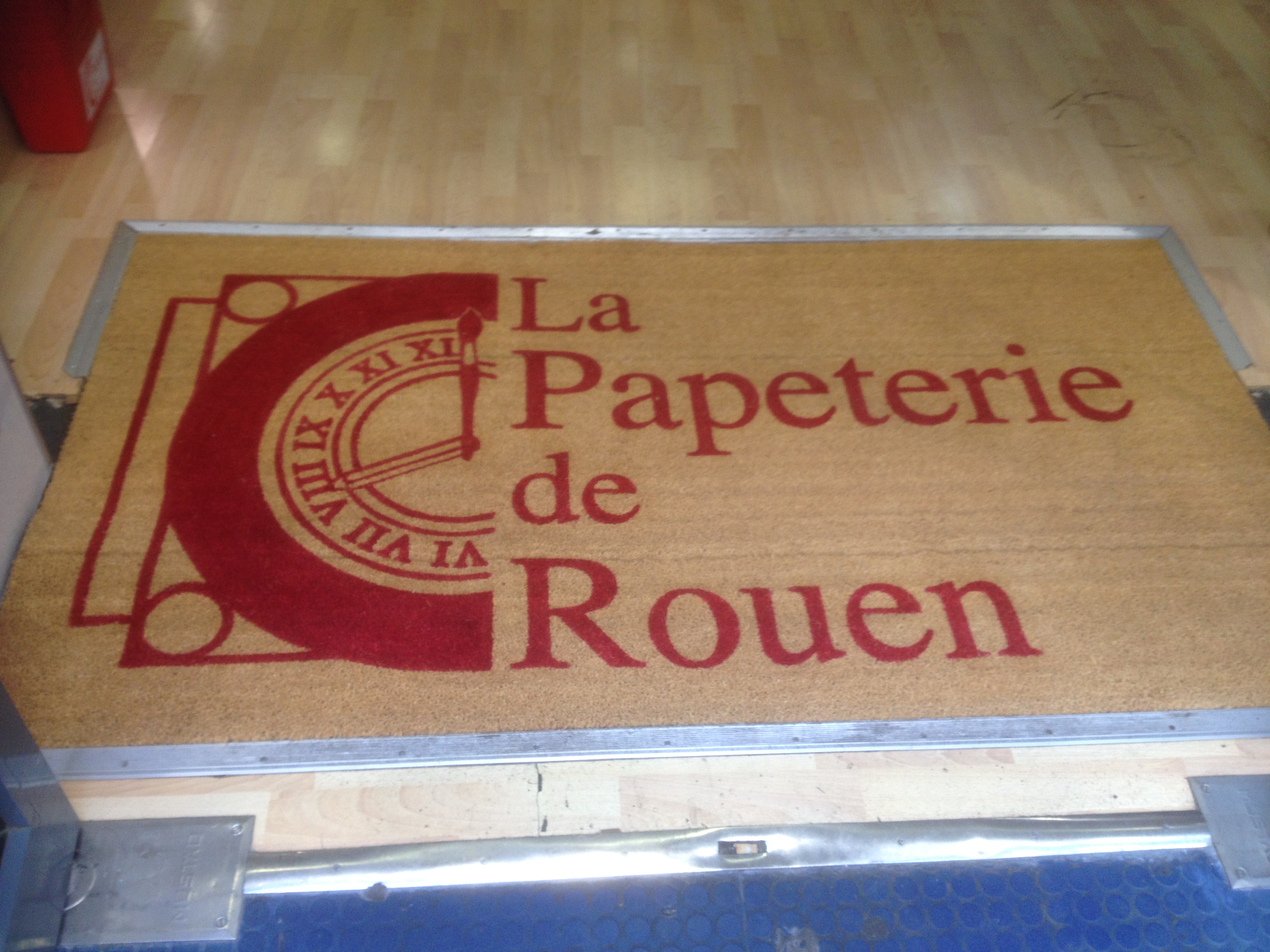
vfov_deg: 40.7
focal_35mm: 35
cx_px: 635
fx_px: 1284
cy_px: 476
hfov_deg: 52.6
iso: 64
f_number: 2.4
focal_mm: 4.28
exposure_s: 1/40
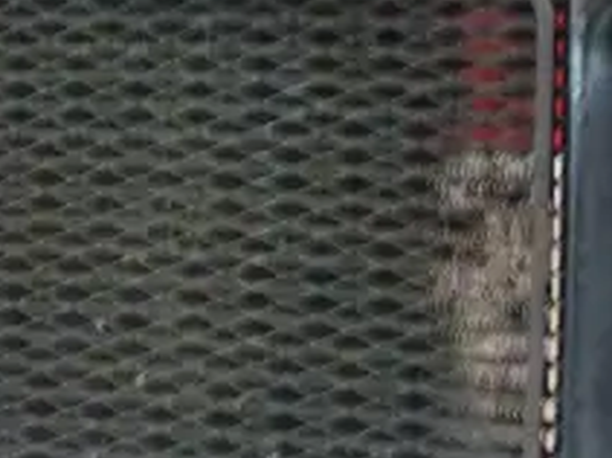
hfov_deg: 25.8
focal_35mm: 75
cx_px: 194
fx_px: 1325
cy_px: 197
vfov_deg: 19.6
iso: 400
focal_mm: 5.5
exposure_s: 1/8
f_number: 2.8
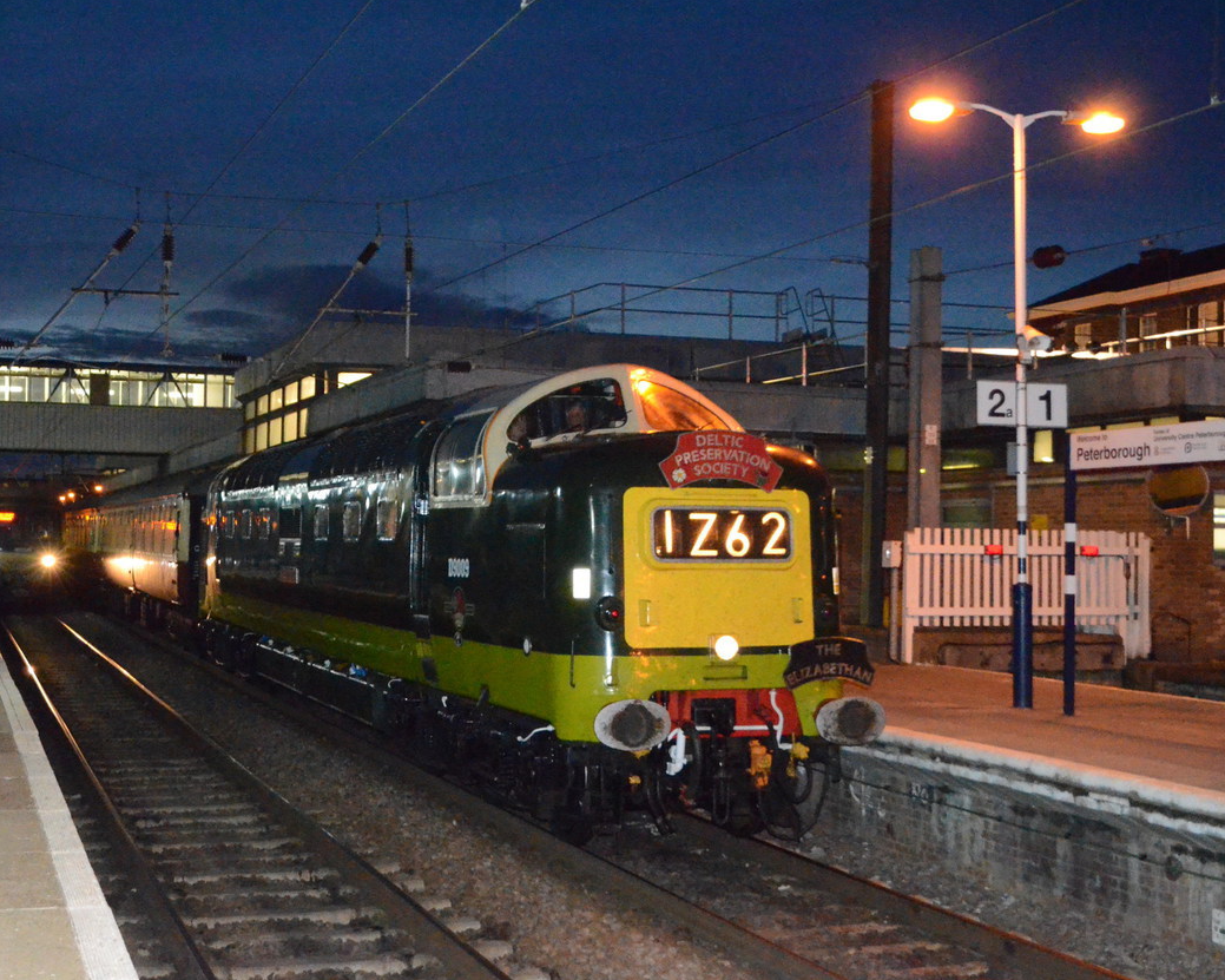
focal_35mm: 45
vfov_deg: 33.4
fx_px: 1631
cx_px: 527
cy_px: 493
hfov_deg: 41.1
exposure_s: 1/125
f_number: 6.3
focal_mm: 26
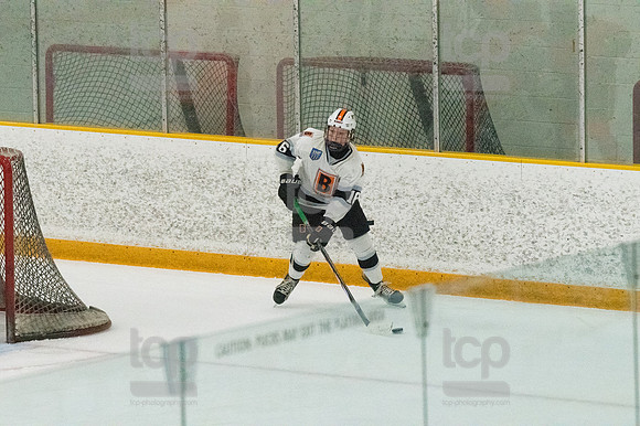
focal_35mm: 270
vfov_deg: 5.1
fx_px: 4797
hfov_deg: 7.6
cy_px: 213
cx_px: 320
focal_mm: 180
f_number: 5
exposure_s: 1/1600
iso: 8000
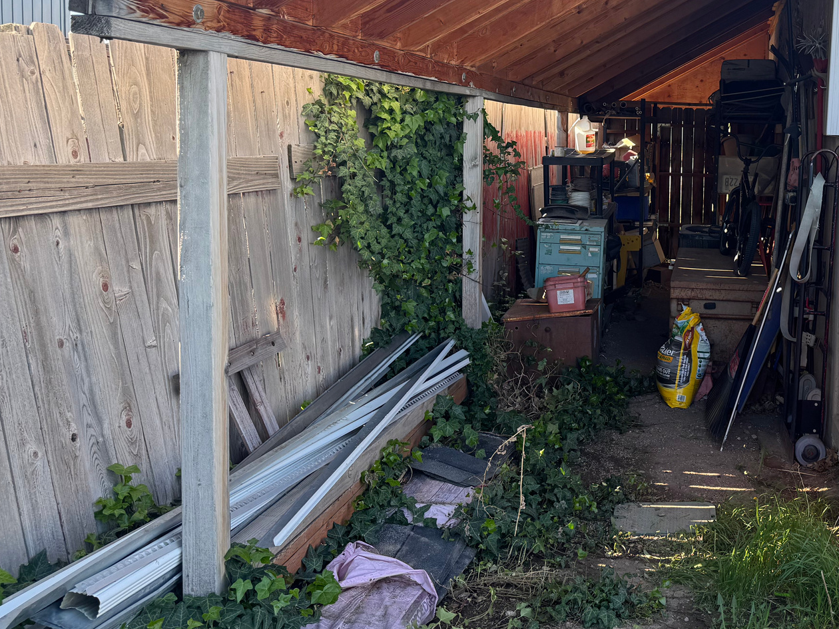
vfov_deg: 36.5
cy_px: 217
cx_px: 676
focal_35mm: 39
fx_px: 945
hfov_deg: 45.4
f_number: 1.78
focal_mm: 6.76
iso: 80
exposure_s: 1/315
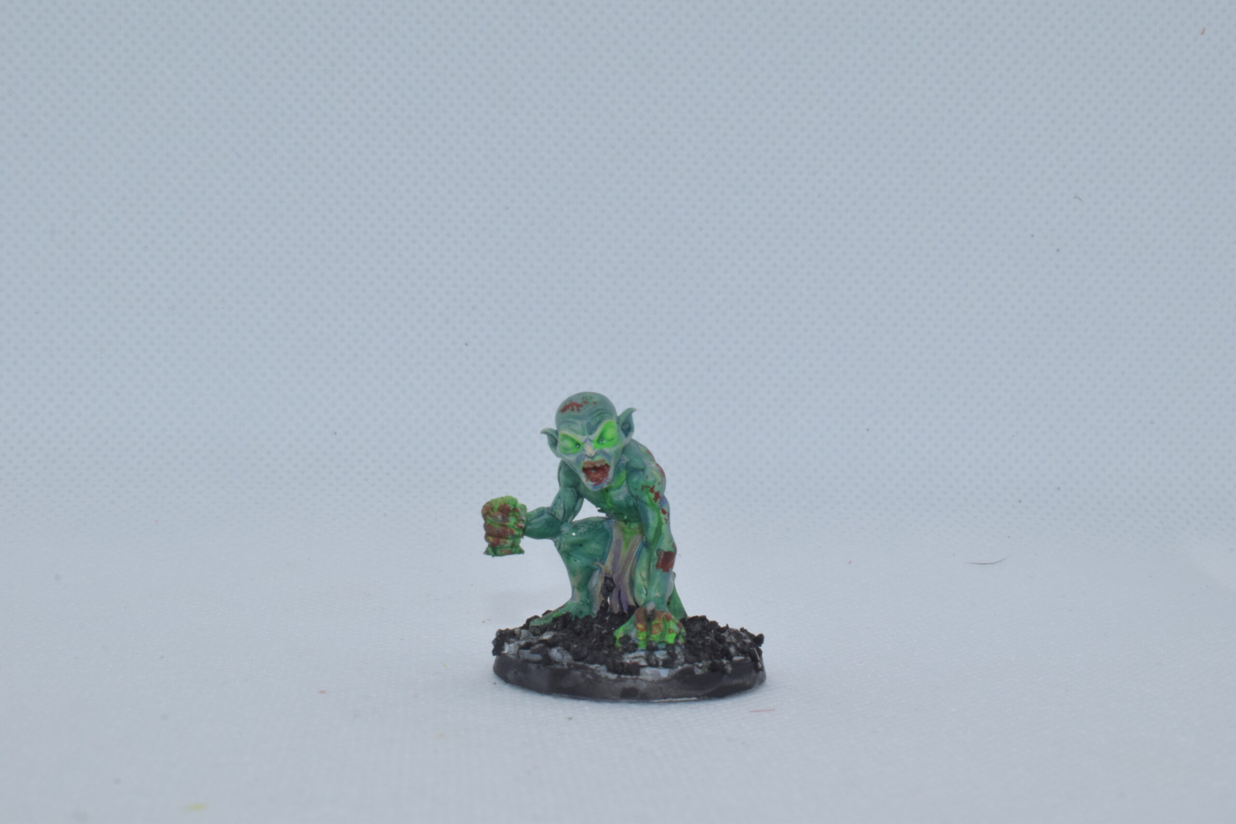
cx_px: 618
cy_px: 412
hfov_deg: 33.4
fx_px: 2060
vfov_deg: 22.6
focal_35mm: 60
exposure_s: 1/125
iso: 800
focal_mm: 40
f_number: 25
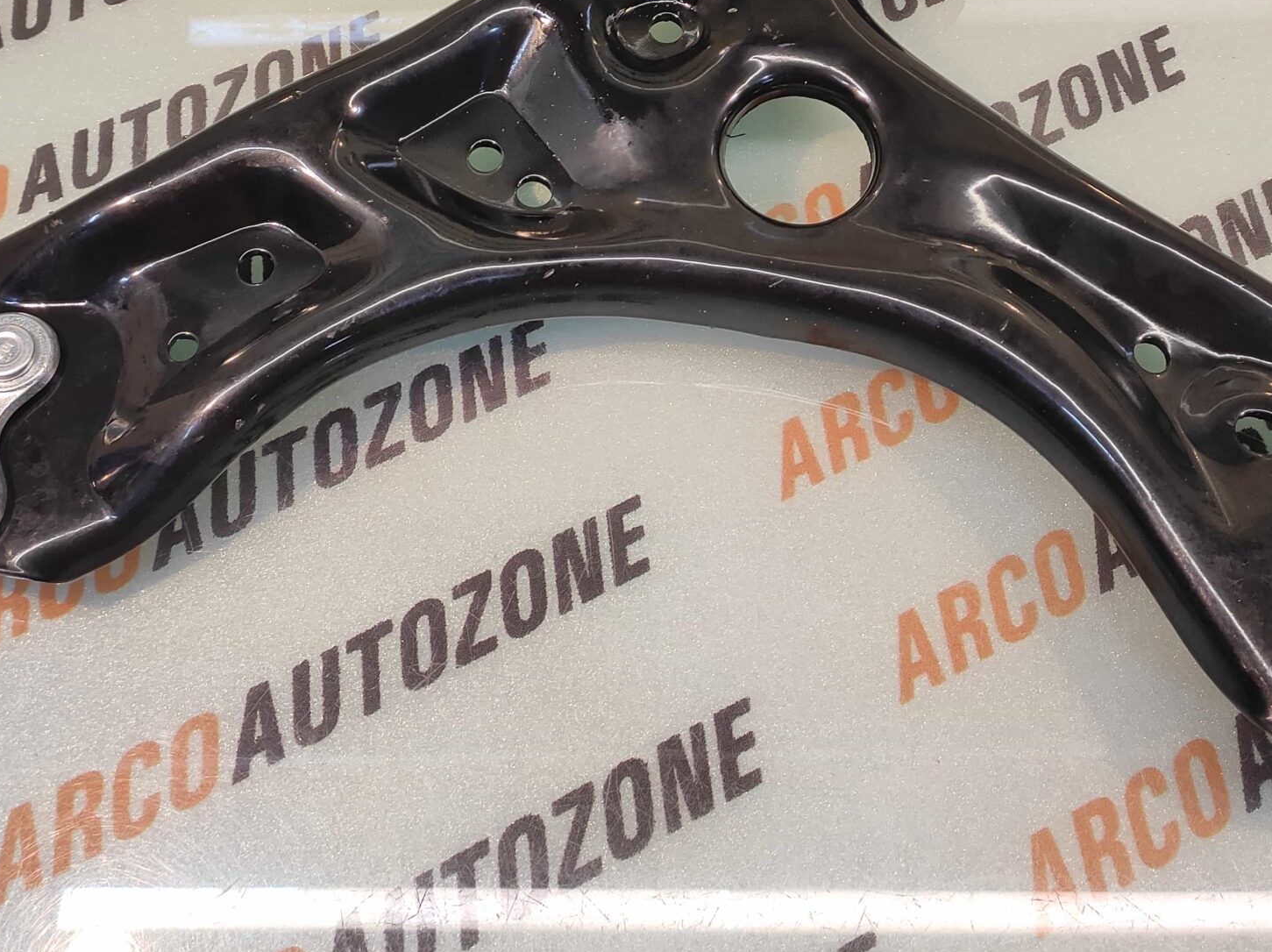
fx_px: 1102
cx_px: 620
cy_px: 245
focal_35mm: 30
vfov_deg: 45.2
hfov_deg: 60.0
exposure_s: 1/33
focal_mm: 4.74
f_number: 1.79
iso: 136
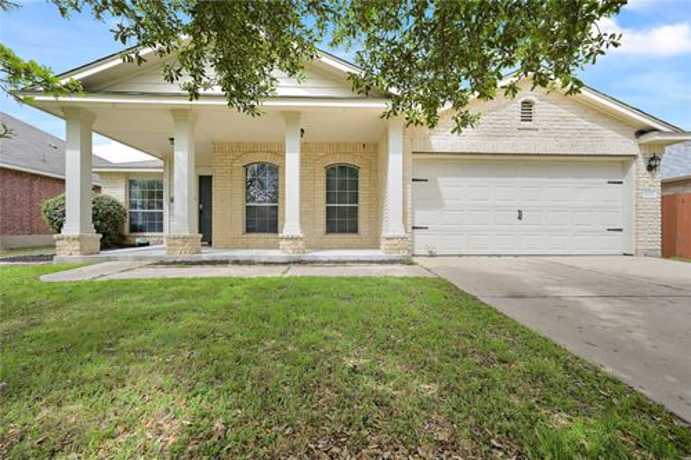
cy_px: 230
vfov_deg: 81.2
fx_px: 269
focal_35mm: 14
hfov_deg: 104.3
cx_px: 346
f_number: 8
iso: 100
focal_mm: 14
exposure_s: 1/80
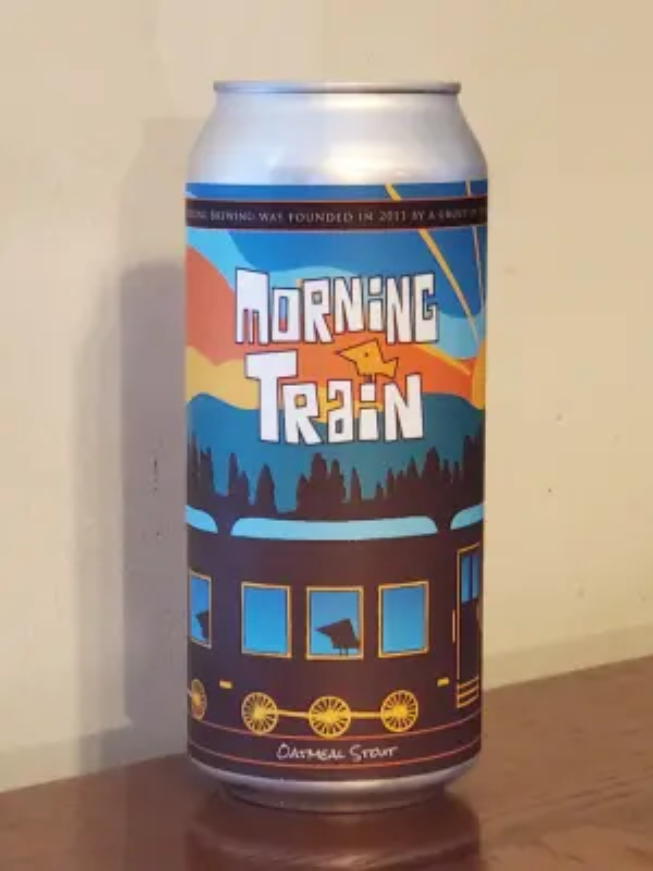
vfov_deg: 36.8
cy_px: 436
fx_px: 1308
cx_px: 326
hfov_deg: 28.0
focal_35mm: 52
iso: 400
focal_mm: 6
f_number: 2.4
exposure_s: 1/15
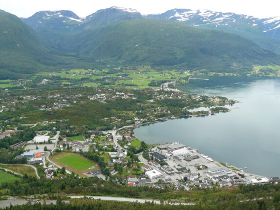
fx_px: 291
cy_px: 105
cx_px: 140
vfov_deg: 39.7
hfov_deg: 51.3
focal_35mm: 36
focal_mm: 6
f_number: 4
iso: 100
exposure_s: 1/200
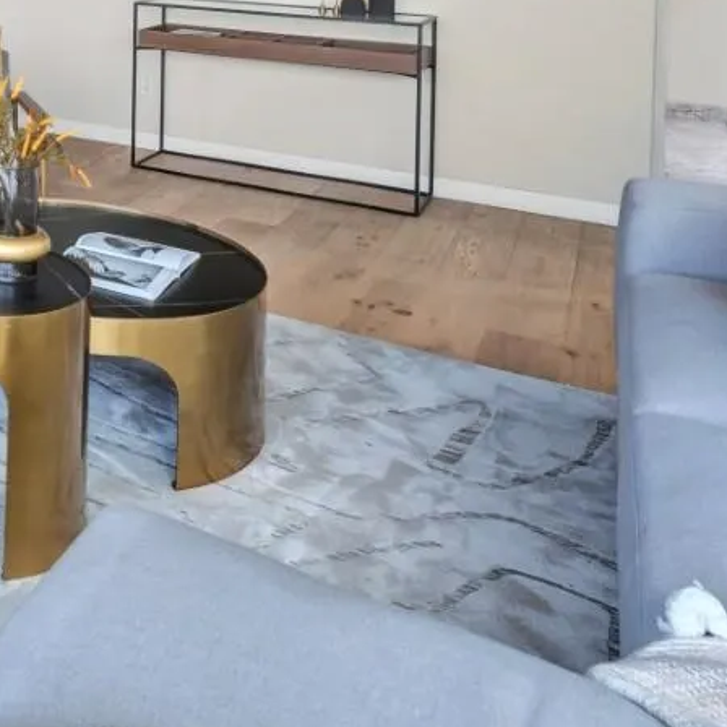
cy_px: -105
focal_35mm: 45
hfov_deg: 30.0
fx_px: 1066
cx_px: -219
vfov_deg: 32.3
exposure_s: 1/200
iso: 400
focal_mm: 14.6
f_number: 8
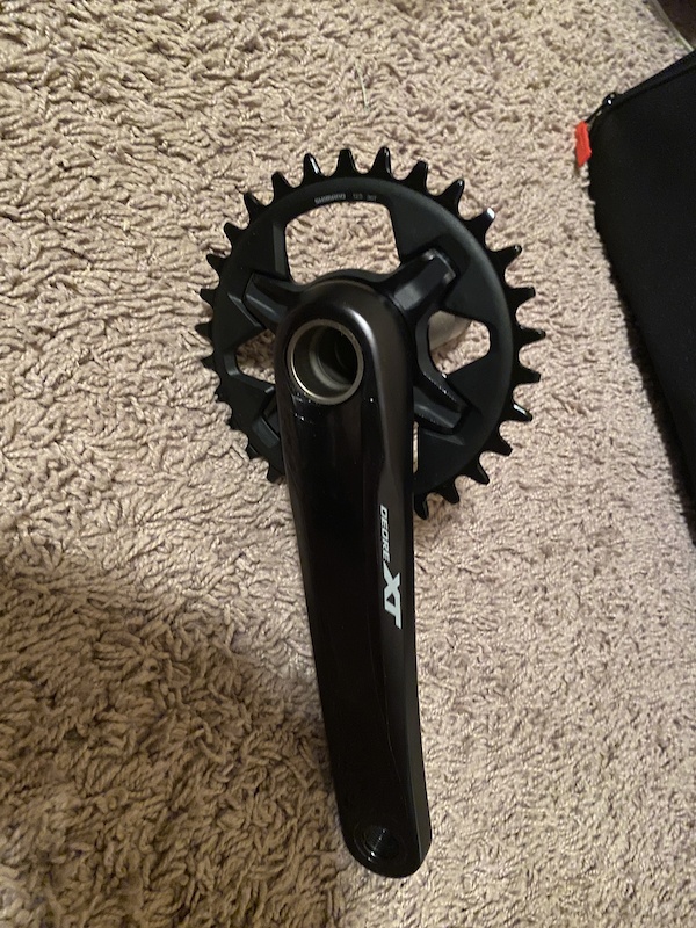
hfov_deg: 53.1
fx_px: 697
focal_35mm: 26
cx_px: 348
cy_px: 464
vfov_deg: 67.3
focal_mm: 4.25
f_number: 1.8
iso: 500
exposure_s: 1/12
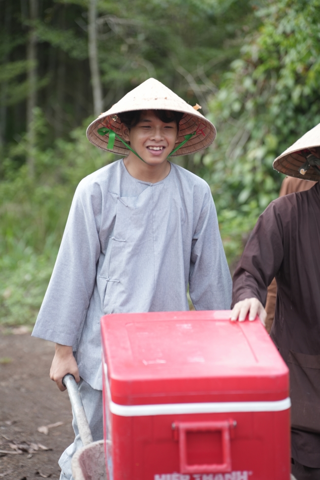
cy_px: 240
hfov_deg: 11.8
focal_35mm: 116
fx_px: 1547
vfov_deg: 17.6
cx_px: 160
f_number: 3.2
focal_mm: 116
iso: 500
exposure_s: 1/1000
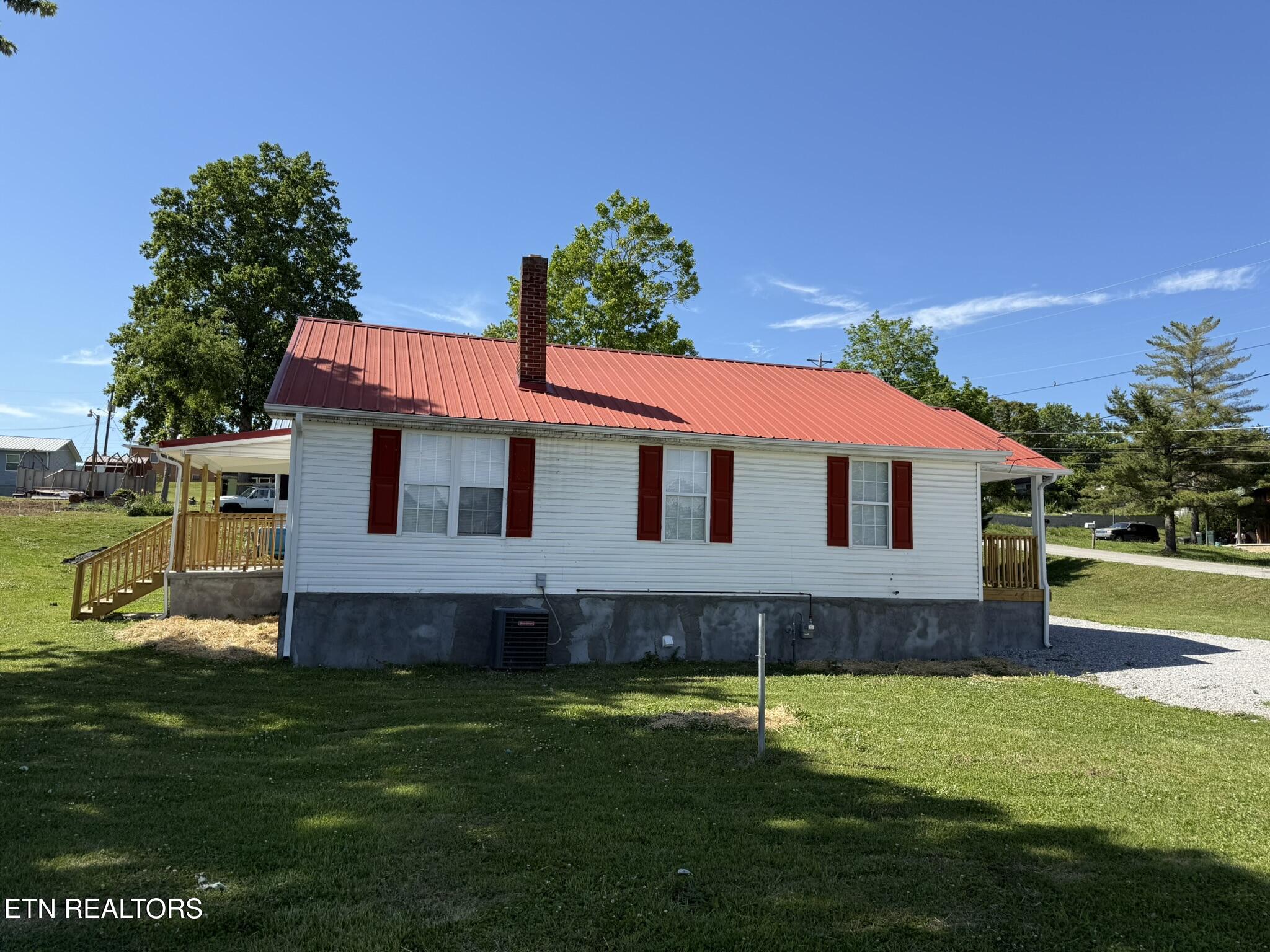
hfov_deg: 71.6
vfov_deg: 56.8
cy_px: 476
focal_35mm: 24
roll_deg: -1.9
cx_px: 635
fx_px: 881
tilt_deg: +5.9
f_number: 1.78
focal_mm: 6.76
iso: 80
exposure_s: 1/3021
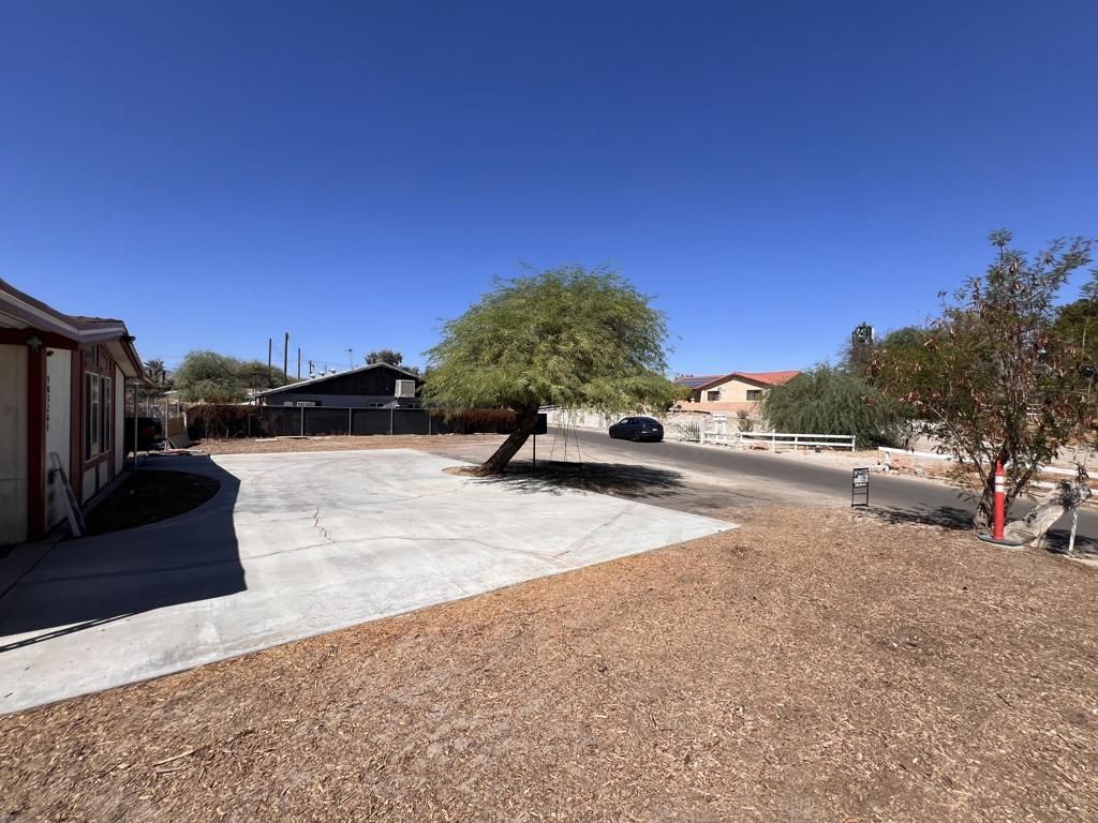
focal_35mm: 13
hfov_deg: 106.2
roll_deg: -0.1
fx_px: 412
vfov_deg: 89.9
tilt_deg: +0.3
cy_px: 412
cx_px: 549
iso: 32
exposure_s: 1/2538
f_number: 1.8
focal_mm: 1.57
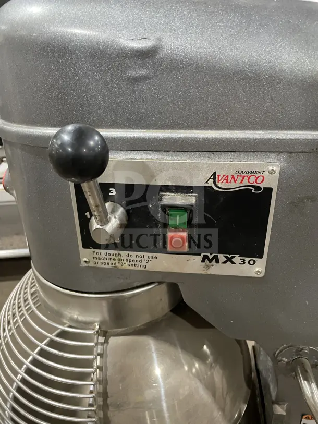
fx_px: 318
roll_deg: +2.5
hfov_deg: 53.1
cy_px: 212
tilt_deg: -26.6
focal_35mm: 26
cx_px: 159
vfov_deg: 67.3
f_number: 1.6
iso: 400
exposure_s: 1/60
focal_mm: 4.2
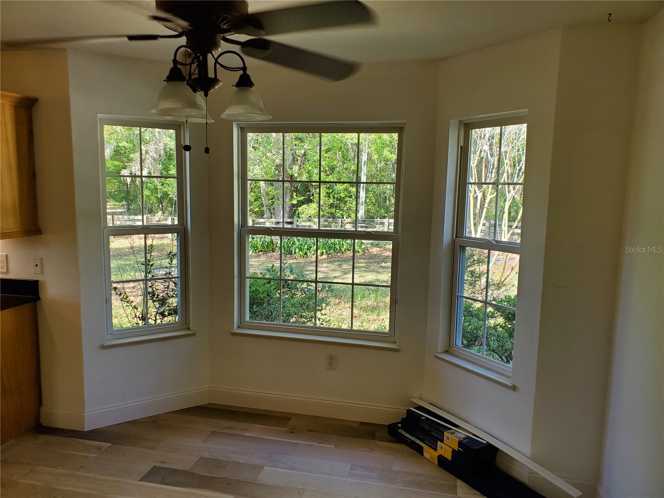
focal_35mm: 26
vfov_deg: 53.1
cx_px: 332
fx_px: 499
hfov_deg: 67.3
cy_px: 249
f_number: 2.4
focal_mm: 4.3
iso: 80
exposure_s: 1/120
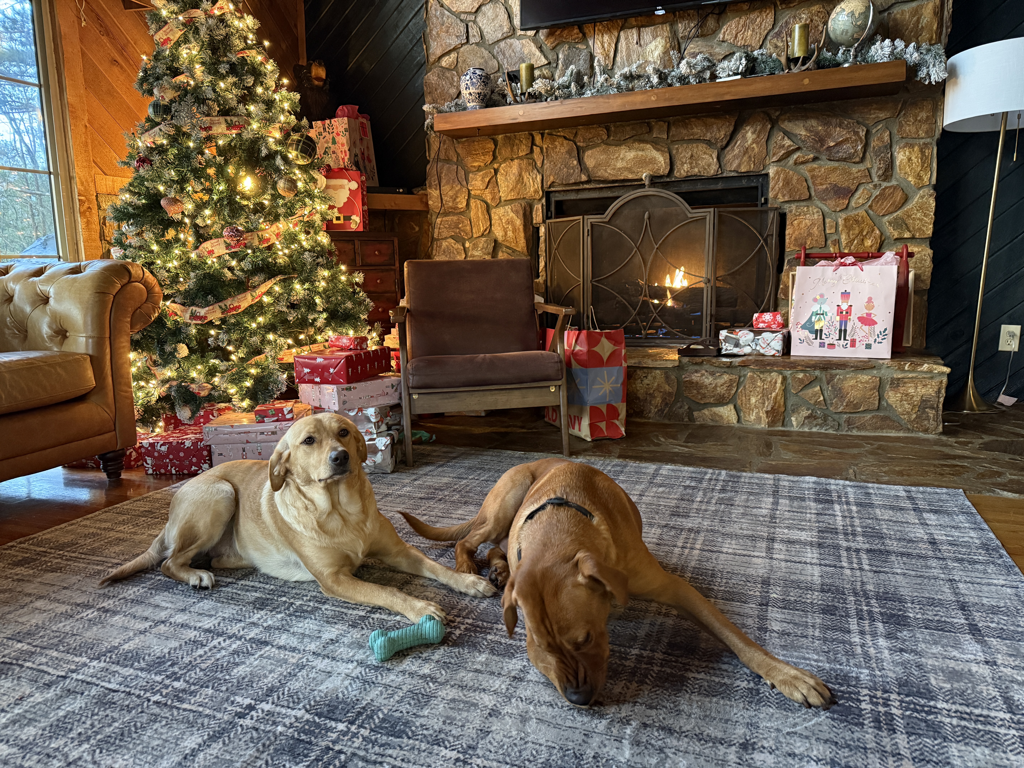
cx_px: 512
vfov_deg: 56.8
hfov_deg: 71.6
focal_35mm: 24
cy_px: 384
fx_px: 710
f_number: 1.78
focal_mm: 6.76
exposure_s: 1/30
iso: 800
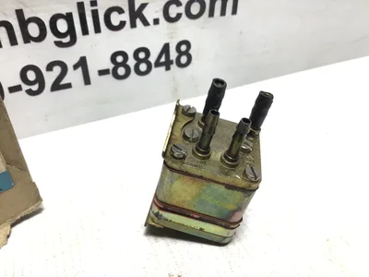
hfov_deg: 58.4
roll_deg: +0.1
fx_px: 330
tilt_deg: -36.6
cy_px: 138
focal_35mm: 31
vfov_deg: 45.4
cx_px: 184
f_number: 2.4
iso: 25
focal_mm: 3.3
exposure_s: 1/60
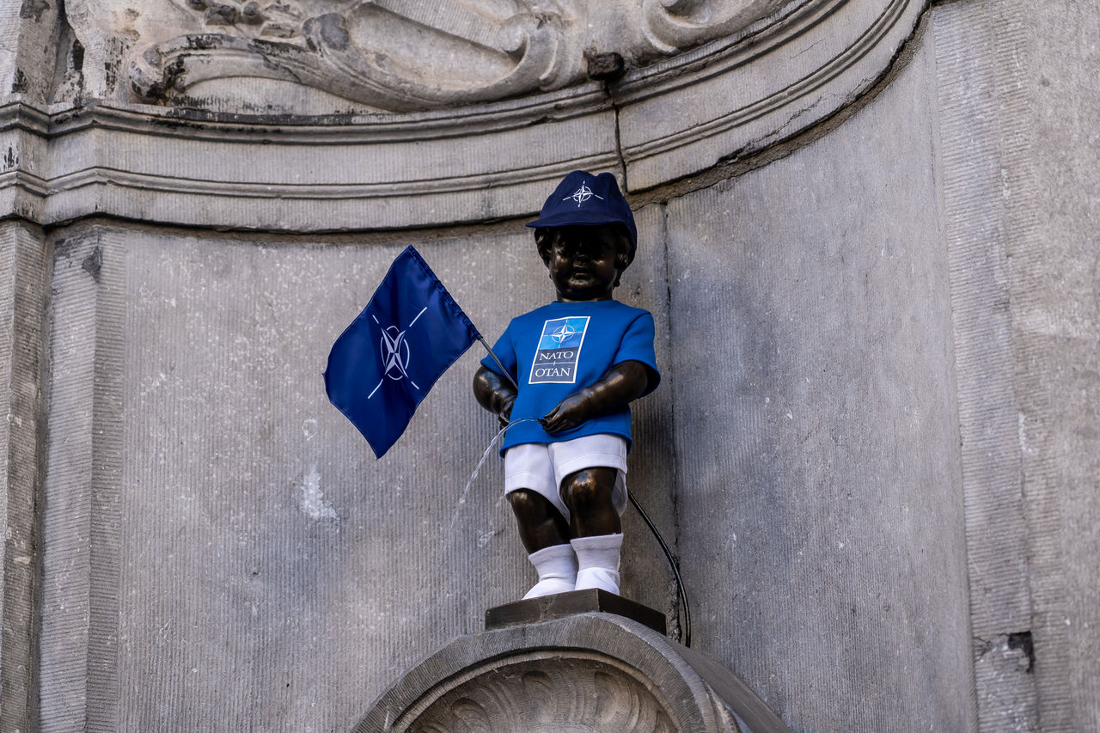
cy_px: 366
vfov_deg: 13.0
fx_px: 3208
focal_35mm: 105
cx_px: 550
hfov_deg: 19.5
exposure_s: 1/125
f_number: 4
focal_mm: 105
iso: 160
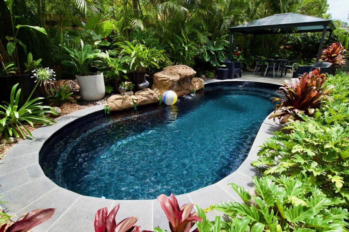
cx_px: 174
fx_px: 174
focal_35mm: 18
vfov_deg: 67.3
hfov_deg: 90.0
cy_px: 116
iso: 400
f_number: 8
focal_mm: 18
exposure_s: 1/500
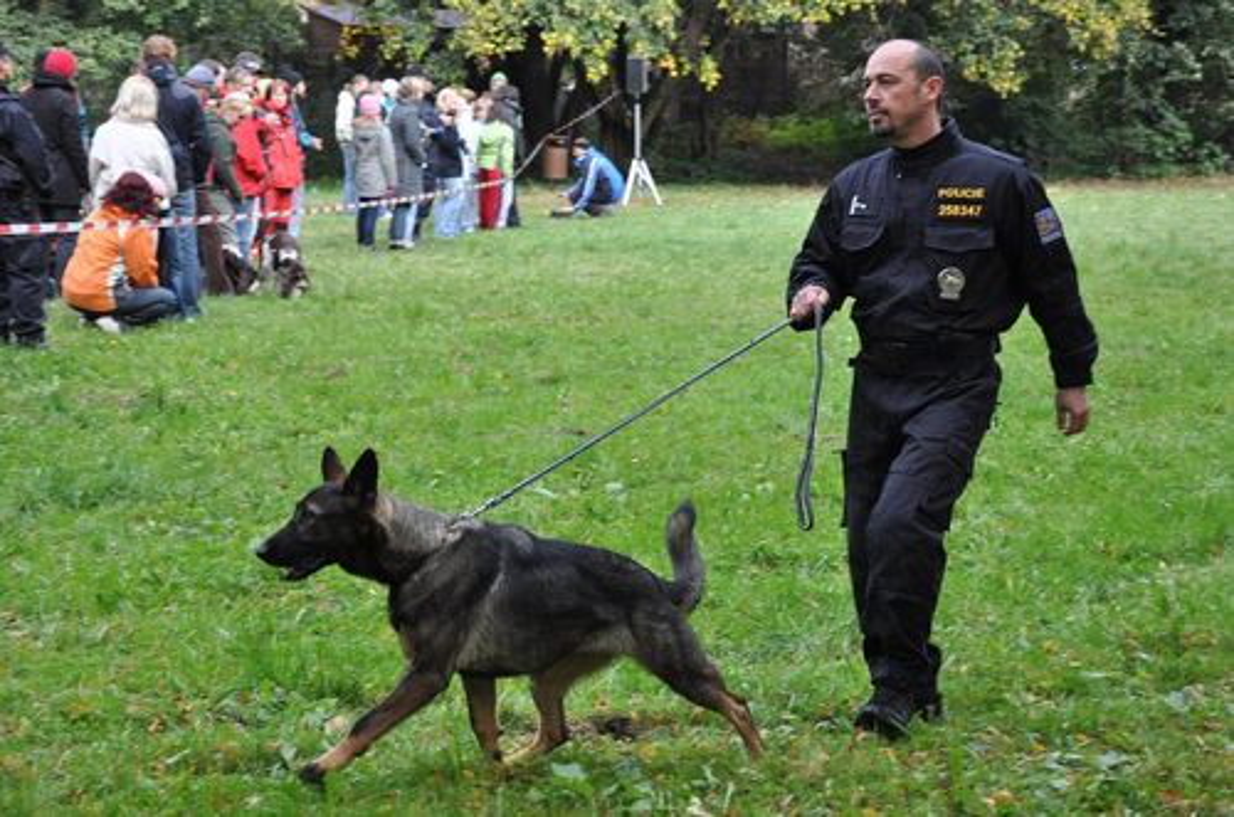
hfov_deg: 19.5
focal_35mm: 105
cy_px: 408
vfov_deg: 13.0
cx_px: 617
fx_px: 3591
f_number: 8
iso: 500
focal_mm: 70
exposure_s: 1/200
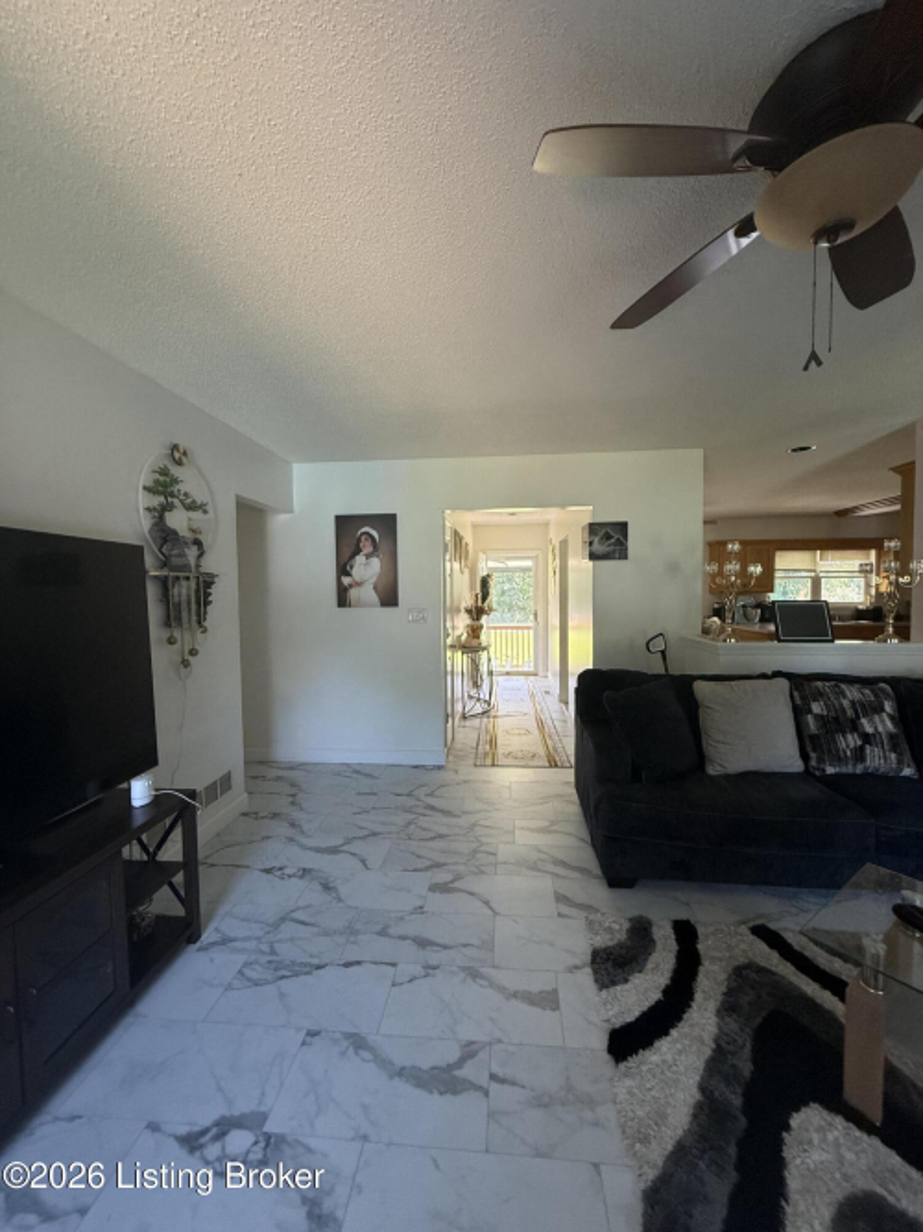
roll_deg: +0.6
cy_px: 616
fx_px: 498
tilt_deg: -0.9
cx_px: 462
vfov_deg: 102.1
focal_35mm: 14
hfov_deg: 85.7
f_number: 2.2
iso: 250
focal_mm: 2.22
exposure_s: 1/99
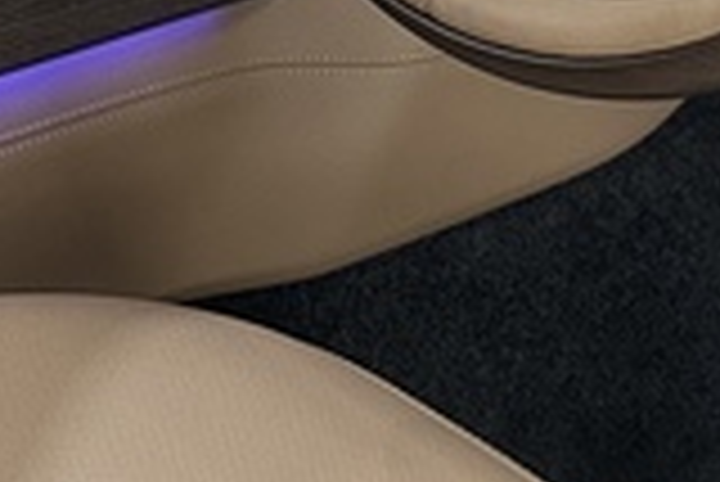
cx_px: 666
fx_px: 2502
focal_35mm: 125
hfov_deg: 16.1
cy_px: -423
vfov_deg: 10.3
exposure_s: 1/50
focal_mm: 6.86
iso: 320
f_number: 1.78
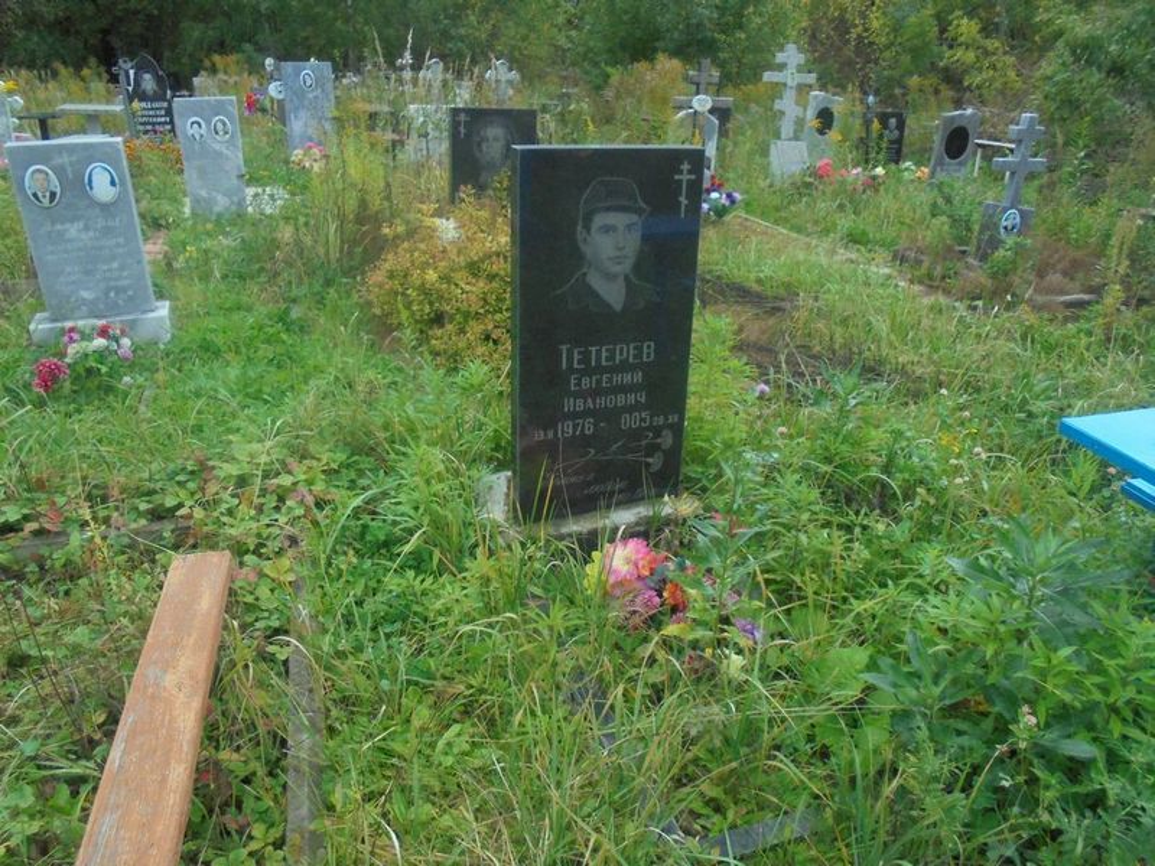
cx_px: 578
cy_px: 433
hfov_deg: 67.3
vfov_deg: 53.1
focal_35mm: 26
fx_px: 868
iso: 500
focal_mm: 4.6
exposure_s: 1/125
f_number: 3.5
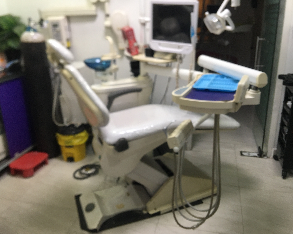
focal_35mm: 31
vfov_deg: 47.1
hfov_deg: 57.2
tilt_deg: -17.3
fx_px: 269
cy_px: 120
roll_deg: +1.0
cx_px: 154
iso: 50
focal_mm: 4.15
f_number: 2.2
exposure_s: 1/33
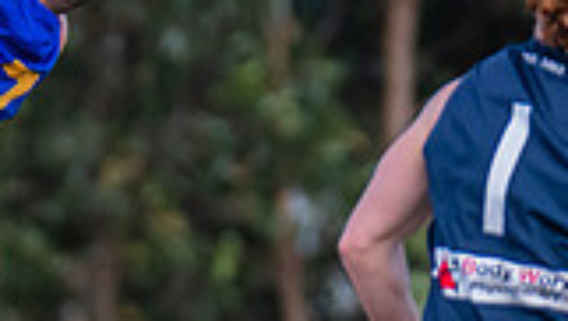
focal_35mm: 1668
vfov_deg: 0.7
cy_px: 147
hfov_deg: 1.3
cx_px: -285
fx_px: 25151
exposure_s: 1/2000
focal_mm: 310
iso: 1000
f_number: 4
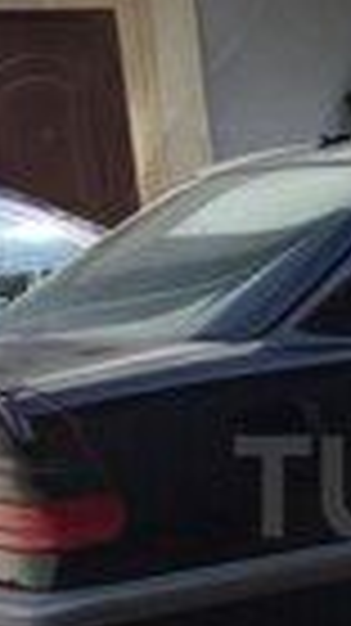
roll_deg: +5.4
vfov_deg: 18.8
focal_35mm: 113
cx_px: 580
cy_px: 486
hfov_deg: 10.2
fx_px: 1873
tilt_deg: -10.2
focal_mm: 4.15
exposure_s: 1/920
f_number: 2.2
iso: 32
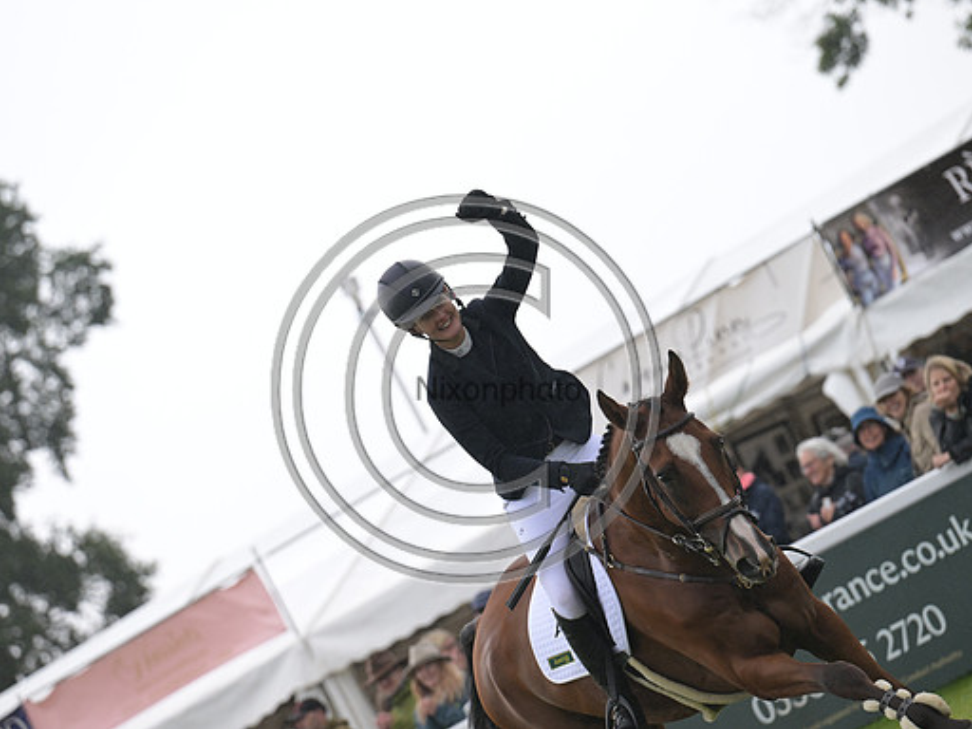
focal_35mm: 218
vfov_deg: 6.8
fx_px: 6121
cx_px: 444
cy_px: 364
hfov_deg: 9.1
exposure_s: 1/1250
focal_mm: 200
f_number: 4.5
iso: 1250
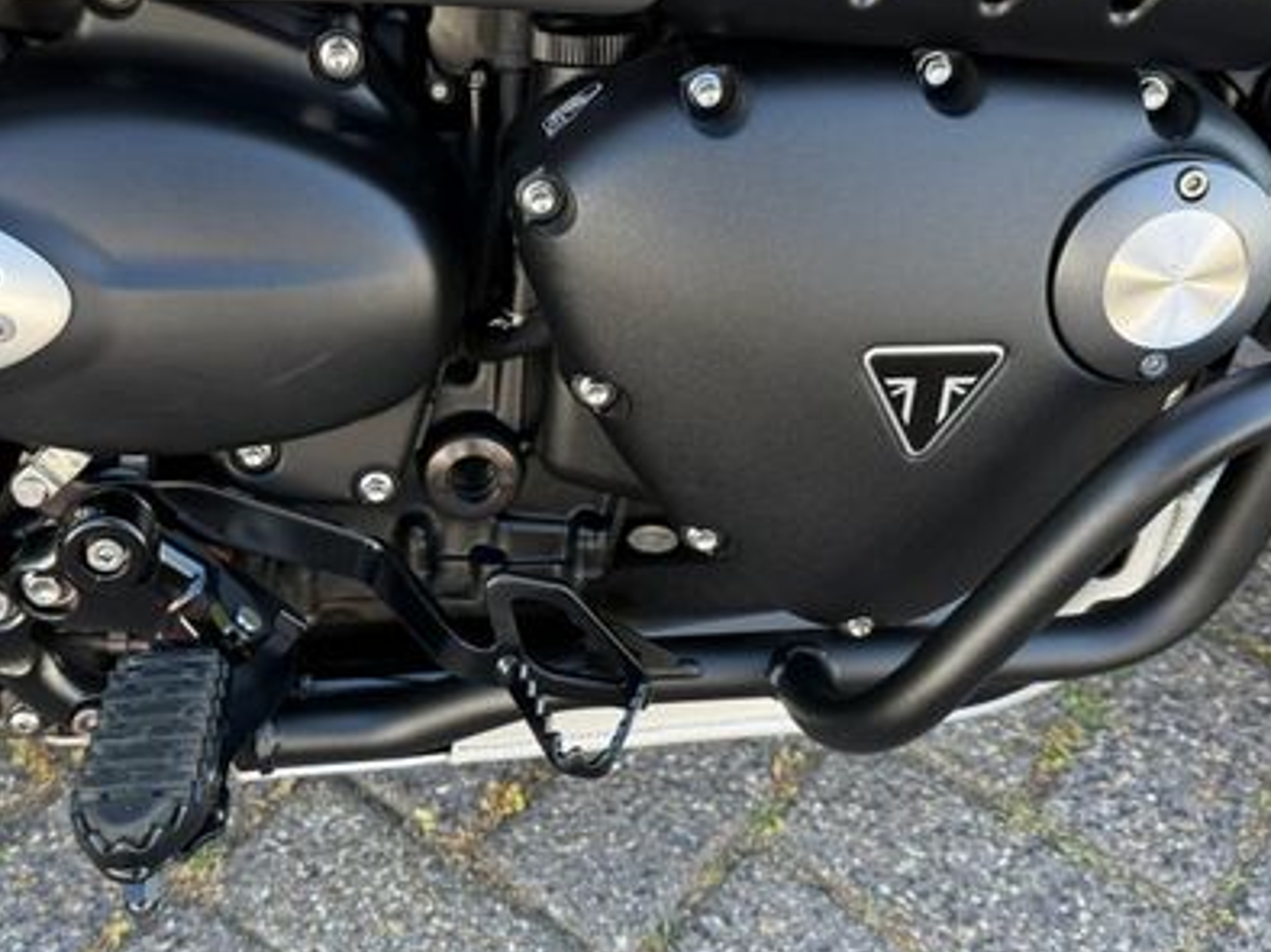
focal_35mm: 39
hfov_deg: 47.4
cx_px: 461
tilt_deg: -37.5
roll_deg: +0.8
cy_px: 420
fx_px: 1431
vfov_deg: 36.7
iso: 100
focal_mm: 6.76
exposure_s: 1/250
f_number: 1.78
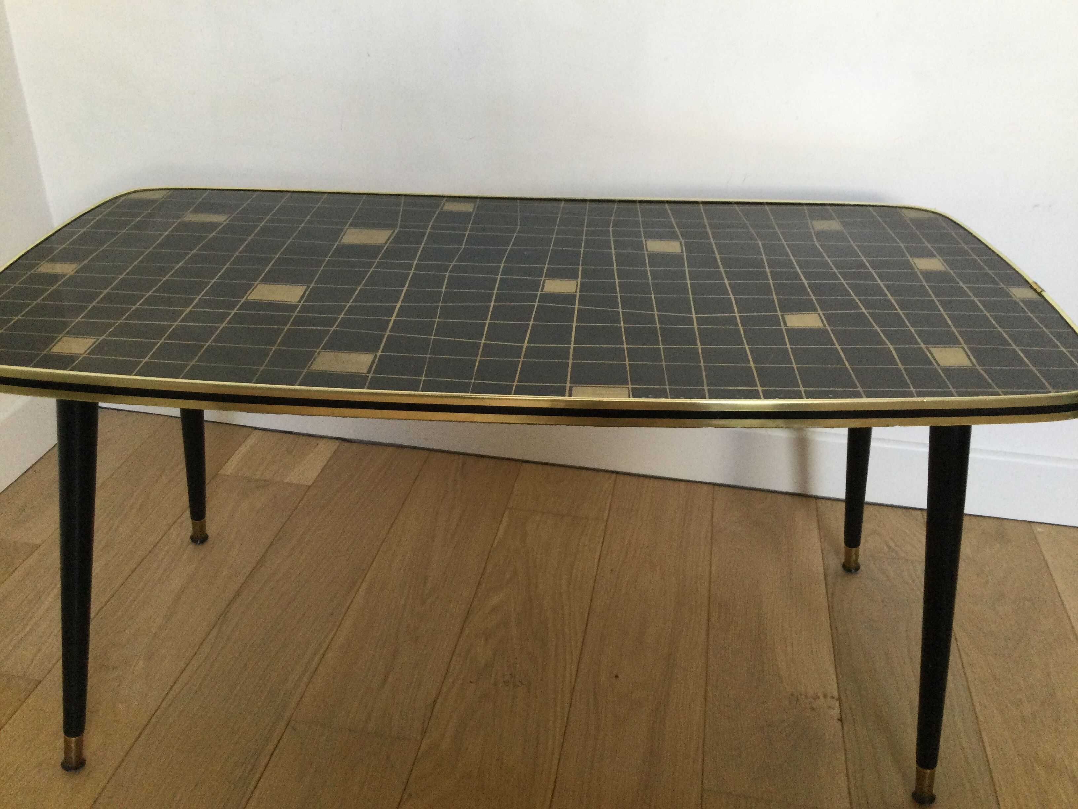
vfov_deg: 45.4
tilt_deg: -29.9
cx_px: 539
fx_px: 965
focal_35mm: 31
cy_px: 404
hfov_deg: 58.4
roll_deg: -3.2
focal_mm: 3.3
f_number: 2.4
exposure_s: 1/33
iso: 50
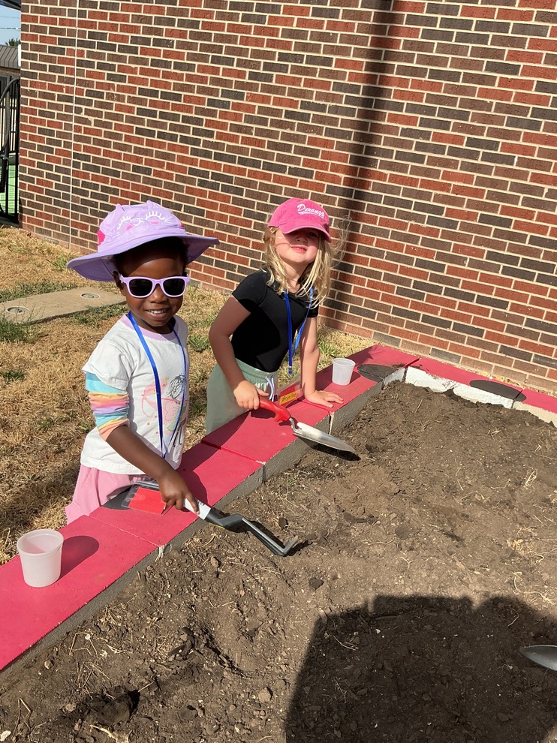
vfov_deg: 60.0
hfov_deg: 46.8
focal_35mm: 30
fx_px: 644
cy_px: 367
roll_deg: -7.9
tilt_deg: -20.3
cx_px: 283
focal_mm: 3
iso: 25
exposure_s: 1/1730
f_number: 1.8
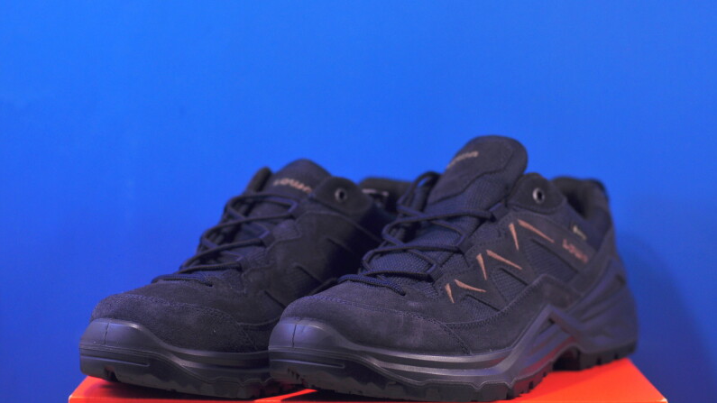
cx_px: 360
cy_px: 218
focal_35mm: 79
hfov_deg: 26.9
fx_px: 1502
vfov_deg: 15.3
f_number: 2.5
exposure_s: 1/320
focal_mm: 50
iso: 250
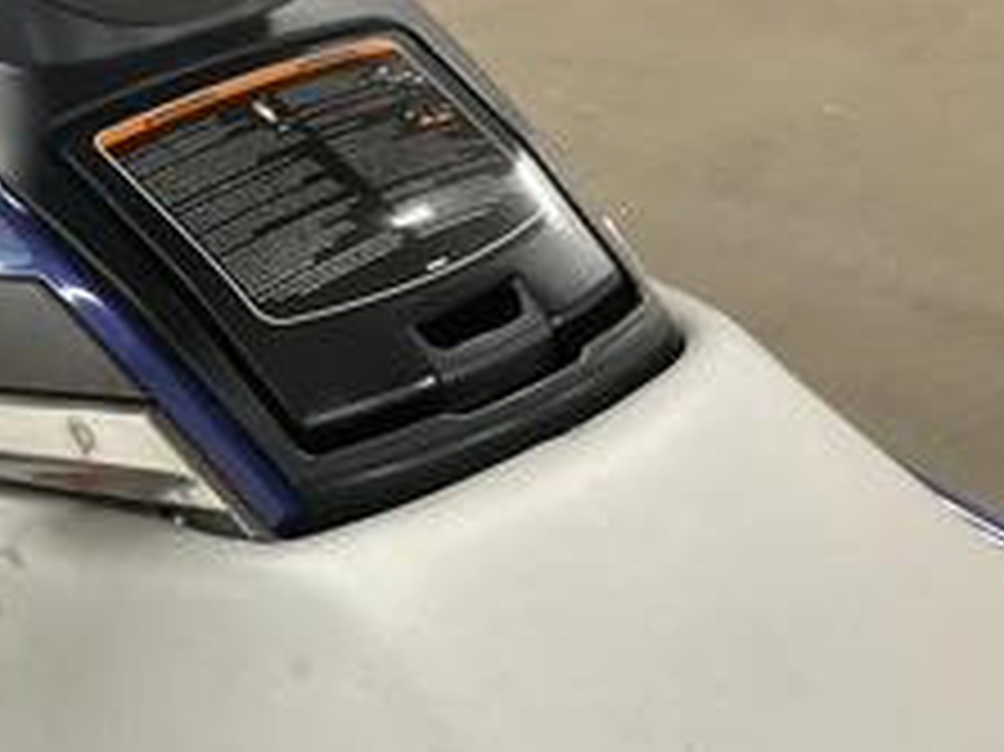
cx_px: 212
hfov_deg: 35.7
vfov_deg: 28.0
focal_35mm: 52
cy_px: 446
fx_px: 1507
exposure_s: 1/60
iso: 250
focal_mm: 3
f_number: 1.8
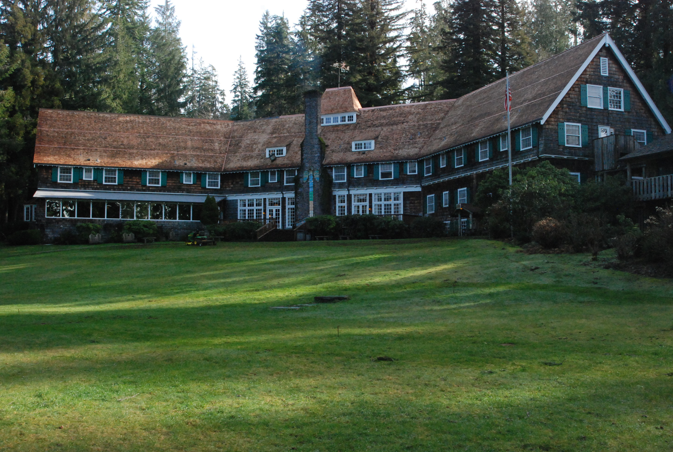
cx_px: 336
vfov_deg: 37.0
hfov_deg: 53.0
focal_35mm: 36
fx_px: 674
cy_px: 226
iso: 1600
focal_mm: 24
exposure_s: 1/320
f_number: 14
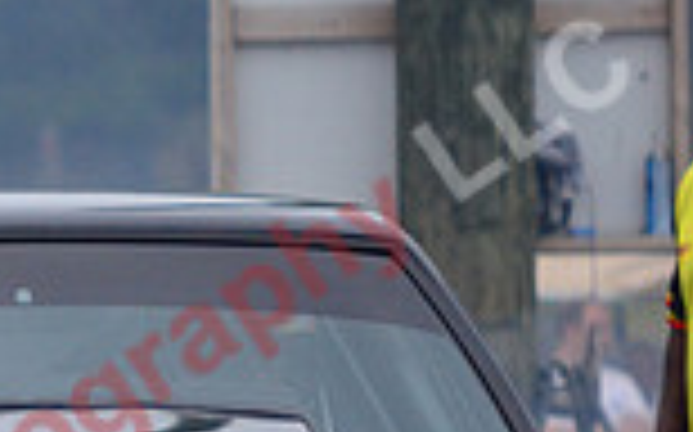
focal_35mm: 1148
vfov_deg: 1.1
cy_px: 594
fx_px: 21666
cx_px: -144
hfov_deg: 1.8
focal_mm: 200
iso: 1000
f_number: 5.6
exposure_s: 1/2000
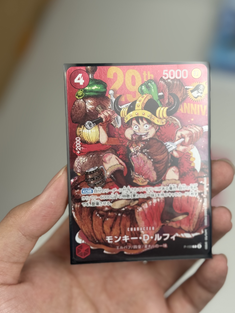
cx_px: 138
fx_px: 516
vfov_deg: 33.8
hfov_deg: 25.6
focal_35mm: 57
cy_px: 148
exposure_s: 1/1429
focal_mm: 6.76
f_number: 1.78
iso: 80
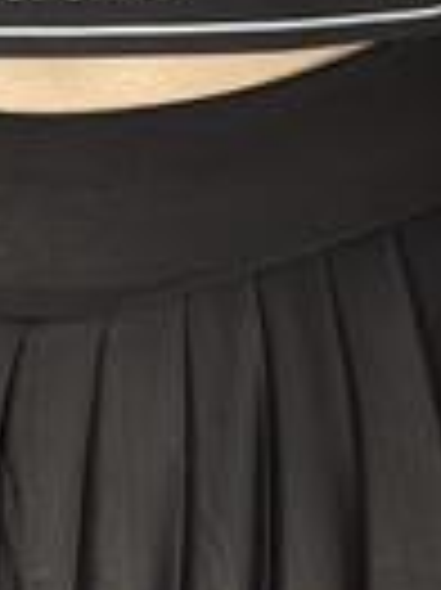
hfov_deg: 7.8
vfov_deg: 10.0
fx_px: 3250
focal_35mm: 191
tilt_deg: -11.9
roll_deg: +0.4
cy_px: -338
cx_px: 99
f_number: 1.78
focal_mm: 6.86
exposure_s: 1/111
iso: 125
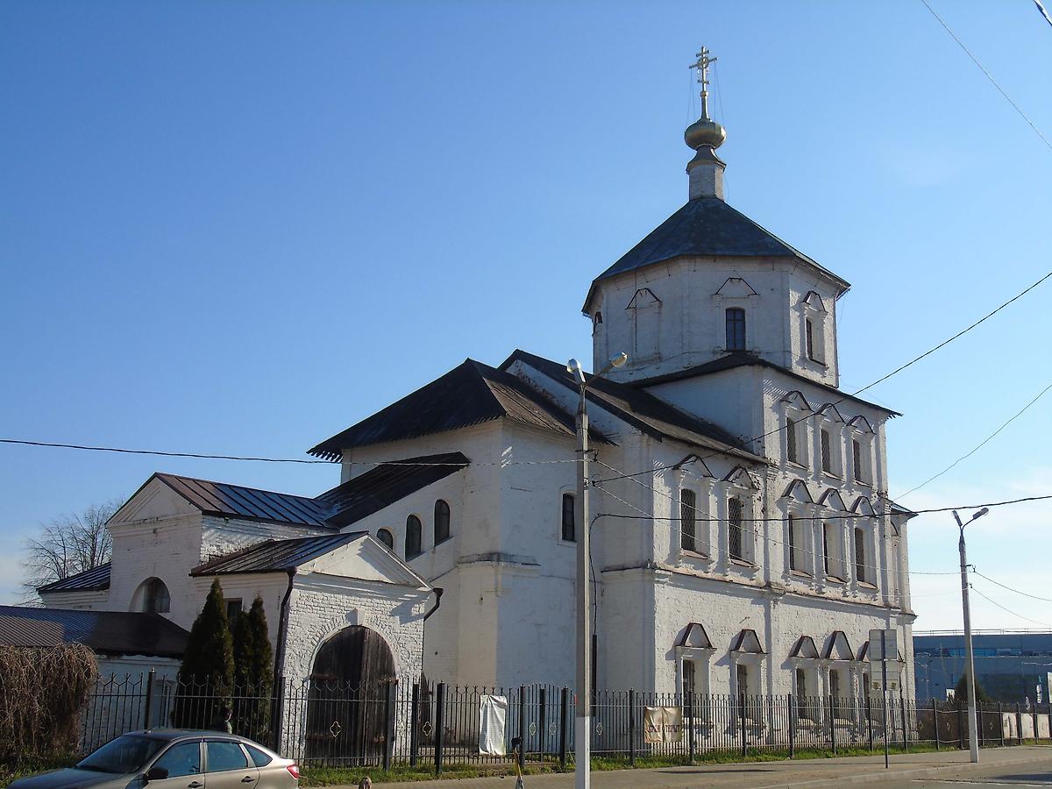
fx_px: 1216
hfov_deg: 46.8
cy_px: 394
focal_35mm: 40
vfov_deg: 36.0
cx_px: 526
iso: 80
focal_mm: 7.1
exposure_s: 1/800
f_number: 3.9
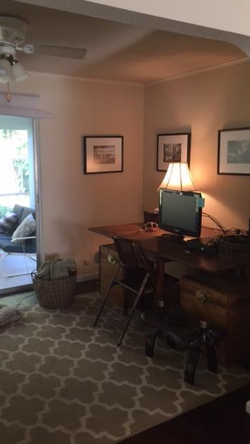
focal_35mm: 33
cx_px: 101
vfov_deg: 59.5
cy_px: 216
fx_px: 389
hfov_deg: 35.5
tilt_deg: -8.1
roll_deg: +0.6
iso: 32
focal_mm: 4.15
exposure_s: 1/30
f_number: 2.2
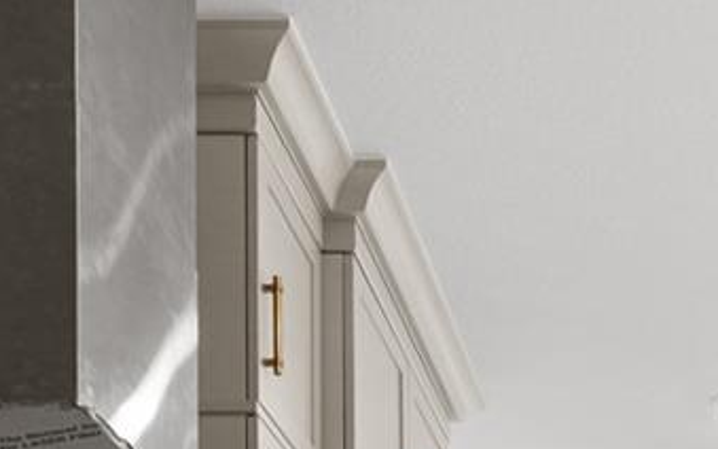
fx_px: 1554
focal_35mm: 79
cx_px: 773
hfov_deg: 24.4
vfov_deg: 12.9
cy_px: 1057
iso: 400
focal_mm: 16.5
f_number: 8
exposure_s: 1/20
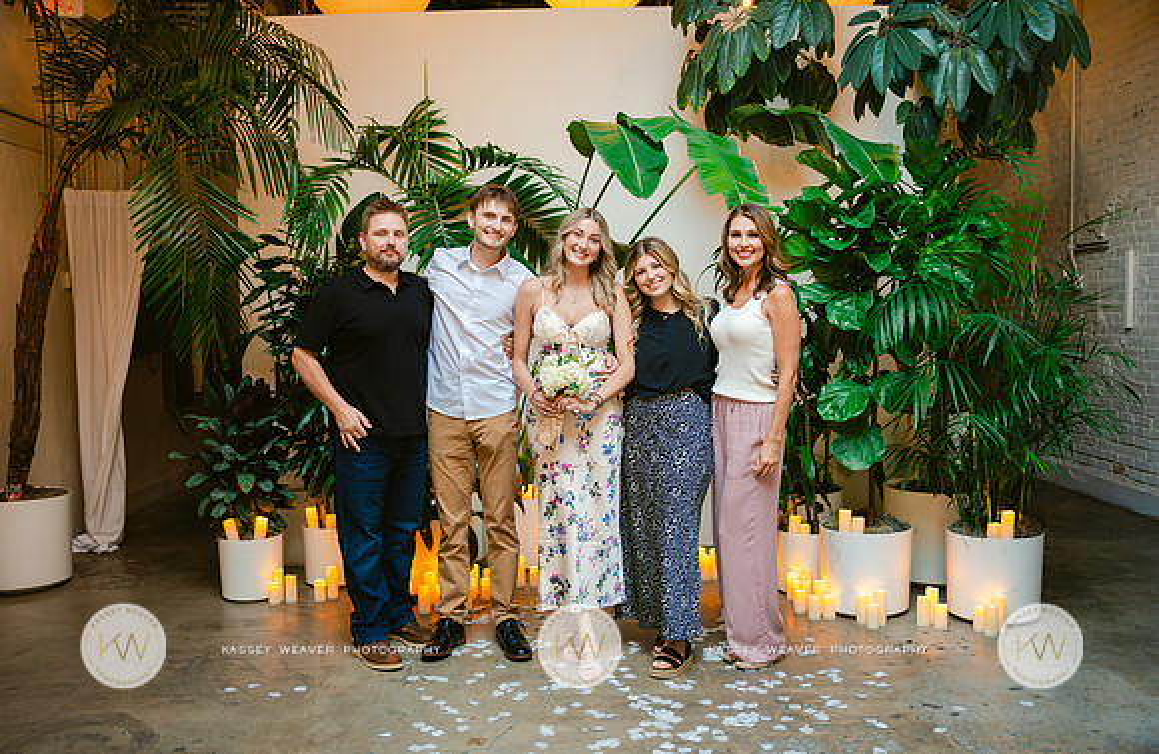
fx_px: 1081
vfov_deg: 38.4
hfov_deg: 56.4
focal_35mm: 34
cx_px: 573
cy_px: 391
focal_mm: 33.2
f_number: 2.8
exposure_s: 1/250
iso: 1000
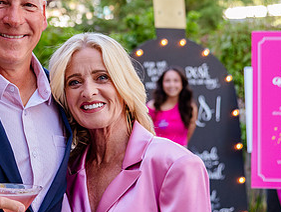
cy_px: 70
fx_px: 951
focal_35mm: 117
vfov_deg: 12.7
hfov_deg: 16.6
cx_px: 35
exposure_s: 1/400
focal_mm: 50
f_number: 4
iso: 1600
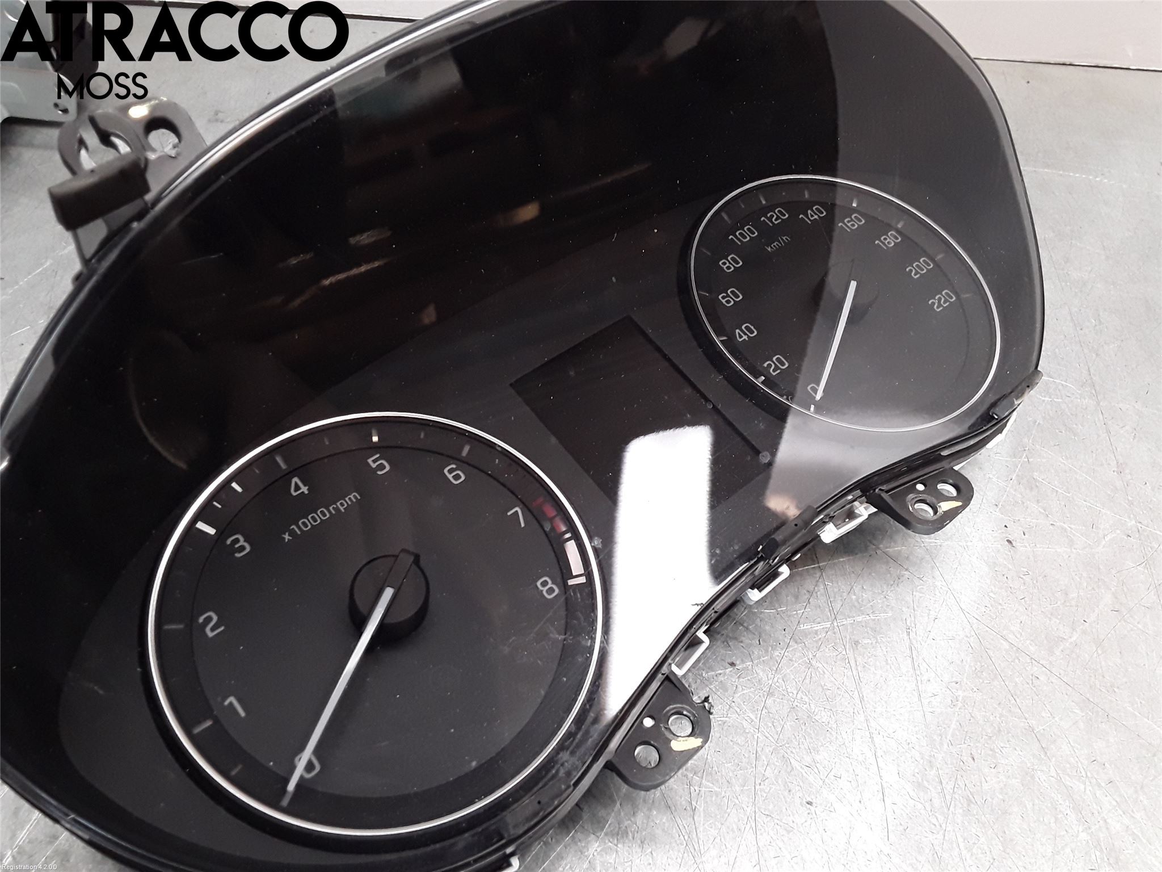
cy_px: 436
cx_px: 581
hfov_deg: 63.4
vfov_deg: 49.7
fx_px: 940
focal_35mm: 28
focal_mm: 2.91
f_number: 1.9
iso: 100
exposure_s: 1/100
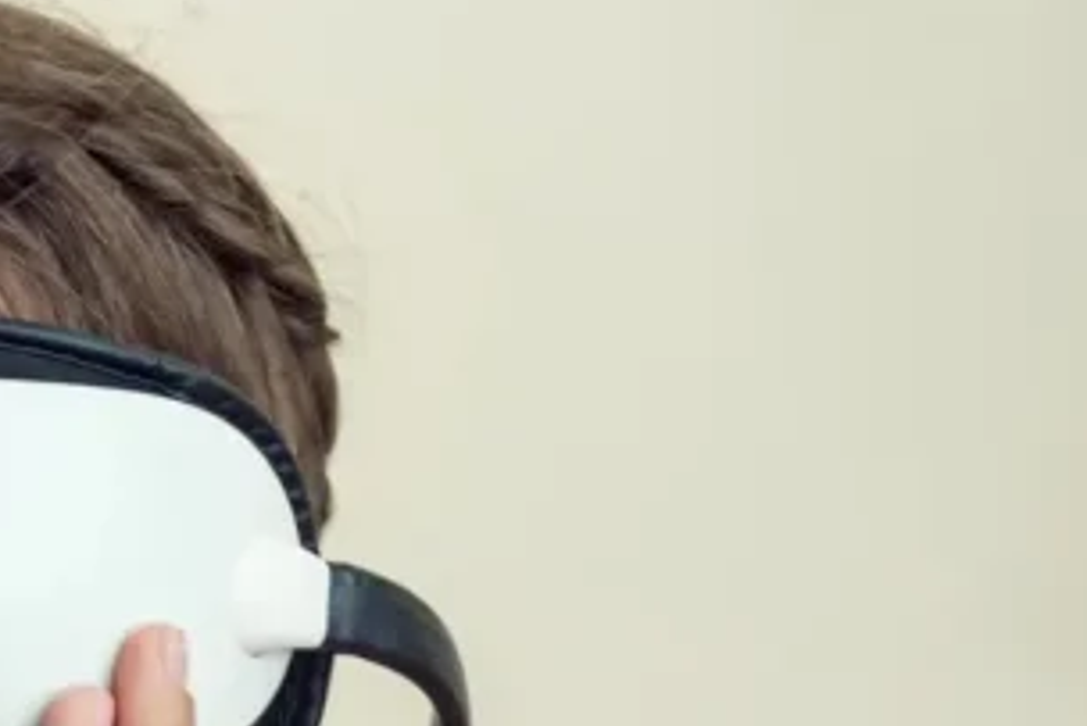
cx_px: -619
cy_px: 921
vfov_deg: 7.8
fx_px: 5286
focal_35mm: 175
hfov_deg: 11.2
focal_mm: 52
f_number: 5
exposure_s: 1/125
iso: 100
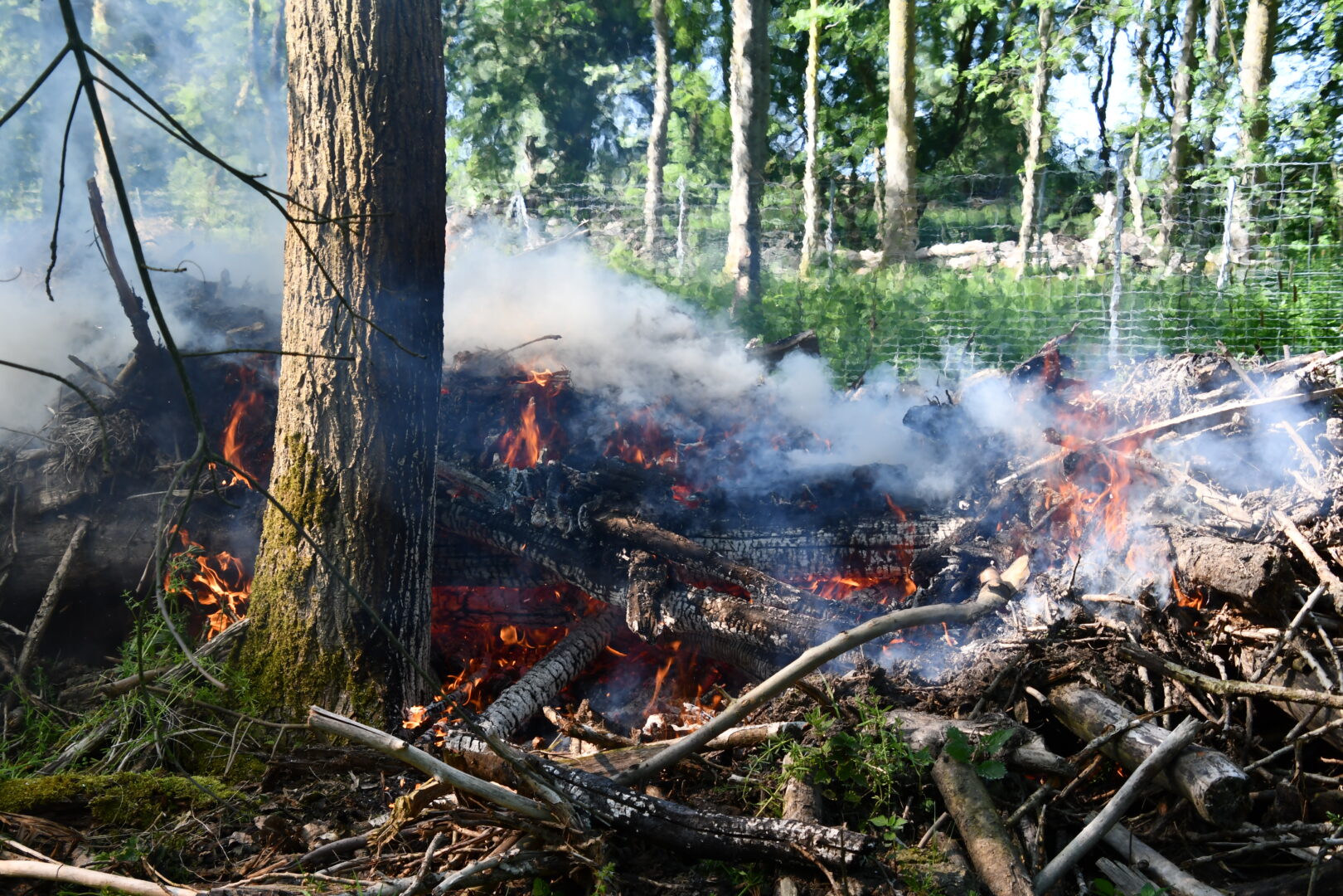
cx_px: 672
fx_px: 2126
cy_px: 448
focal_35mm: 57
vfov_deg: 23.8
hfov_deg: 35.1
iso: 280
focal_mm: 38
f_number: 5.6
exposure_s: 1/250
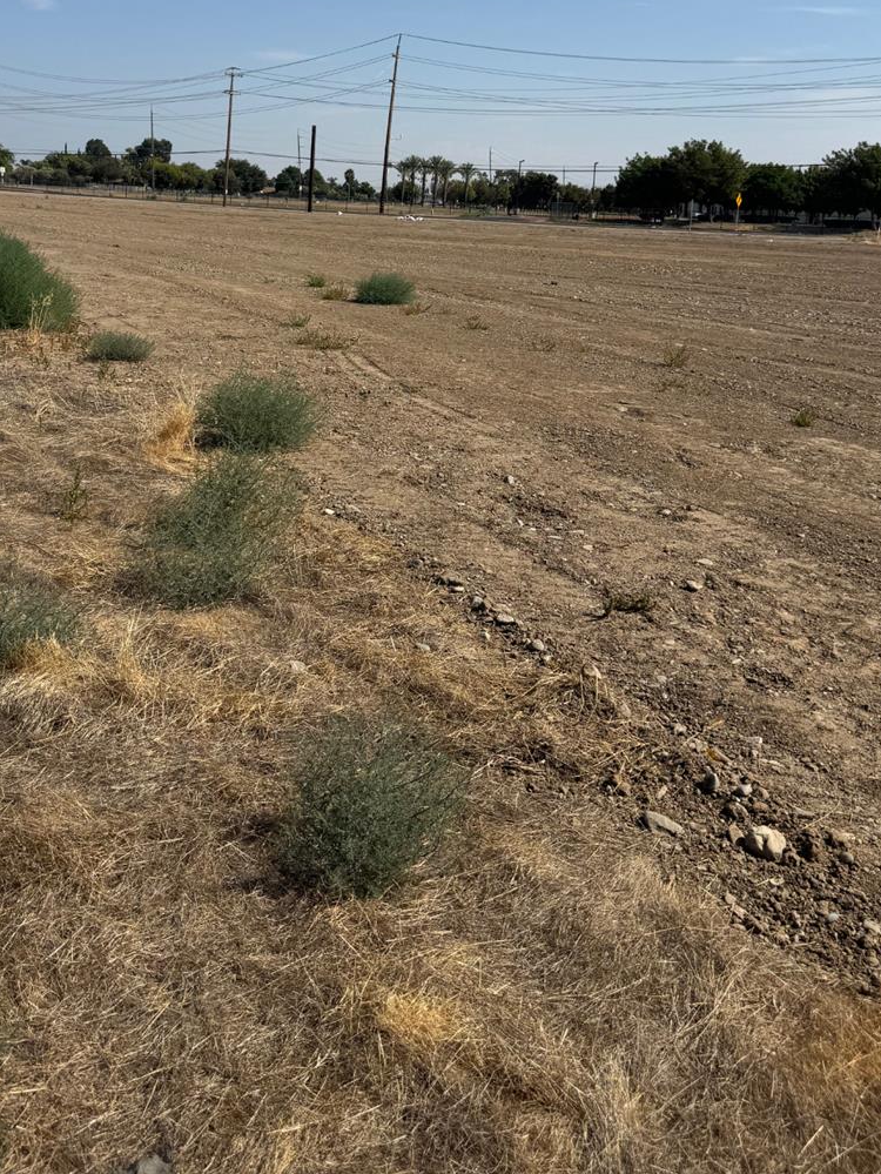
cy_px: 345
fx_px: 1221
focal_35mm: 36
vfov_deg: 49.9
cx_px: 357
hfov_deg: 39.5
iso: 80
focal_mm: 6.76
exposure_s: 1/6410
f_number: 1.78
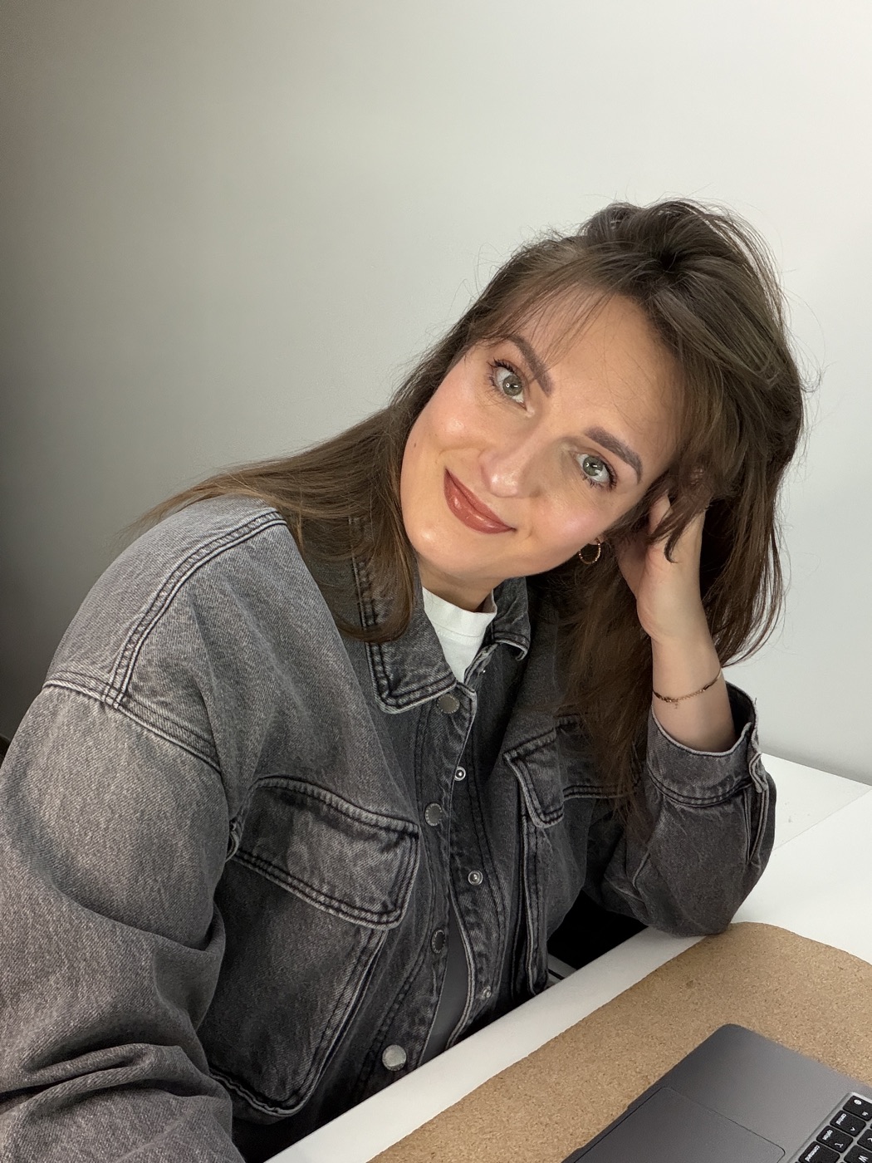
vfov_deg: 60.0
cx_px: 436
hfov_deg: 46.8
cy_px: 582
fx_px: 1008
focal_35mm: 30
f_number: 1.9
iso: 400
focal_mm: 2.71
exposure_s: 1/30
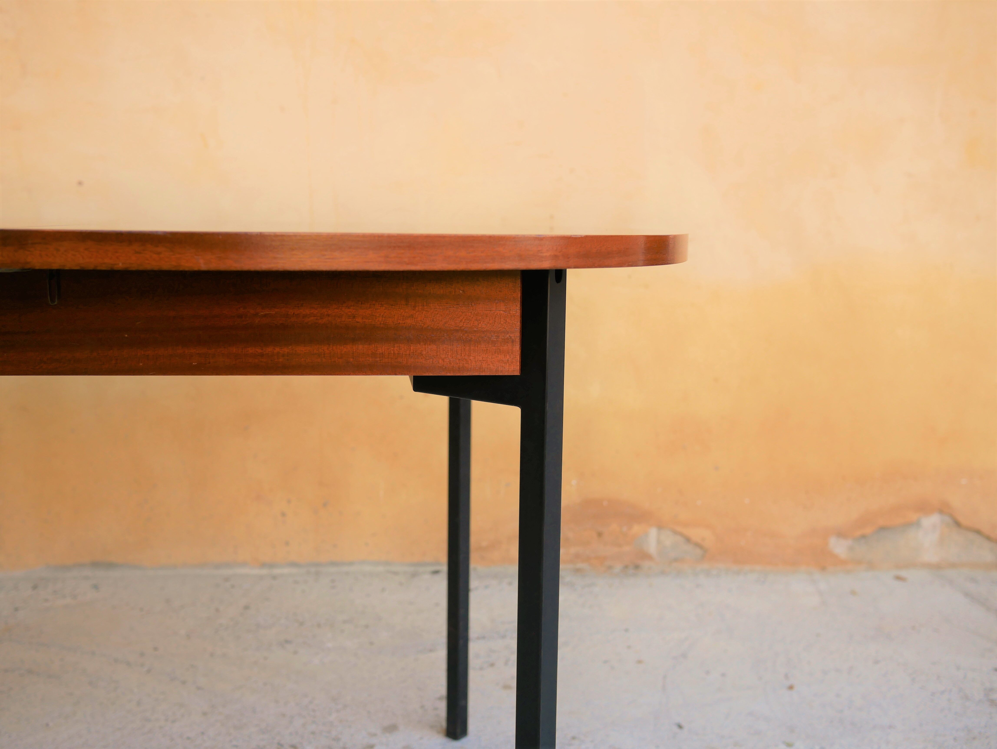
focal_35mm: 40
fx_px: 1153
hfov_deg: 46.8
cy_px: 374
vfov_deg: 36.0
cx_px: 498
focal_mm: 20
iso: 200
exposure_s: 1/250
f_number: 2.8
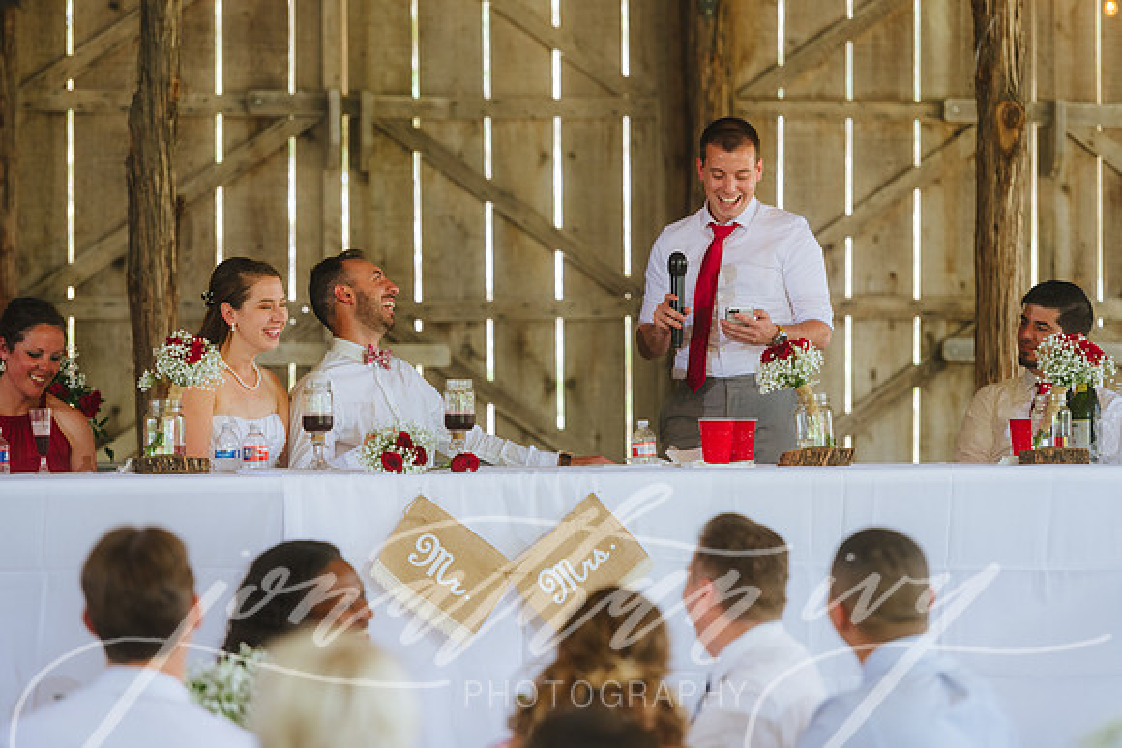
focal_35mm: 170
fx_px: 5299
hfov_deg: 12.1
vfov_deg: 8.1
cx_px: 561
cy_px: 374
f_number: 2.8
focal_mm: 170
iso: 500
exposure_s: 1/100
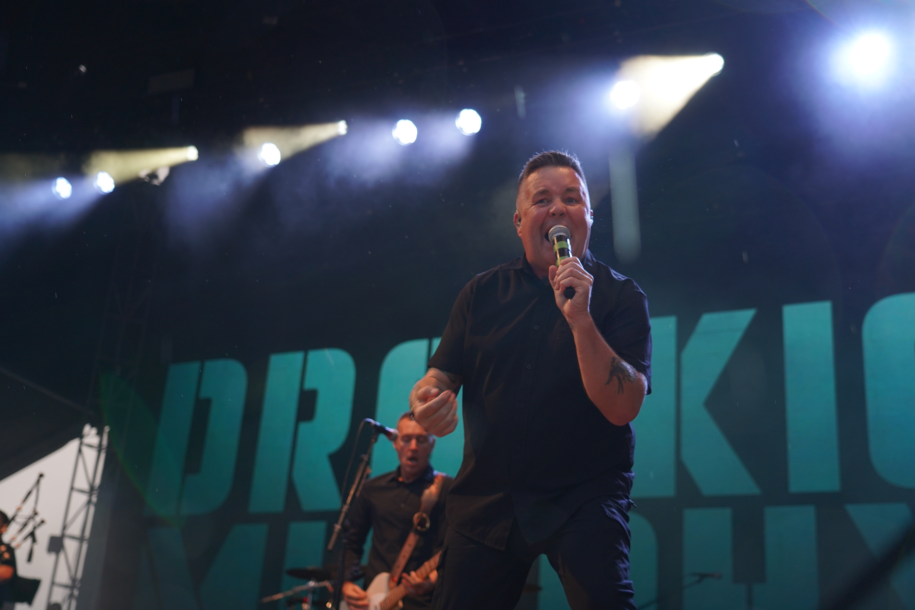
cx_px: 458
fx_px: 1169
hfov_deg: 42.7
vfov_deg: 29.2
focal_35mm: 46
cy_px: 305
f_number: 4
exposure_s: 1/160
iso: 500
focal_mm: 46
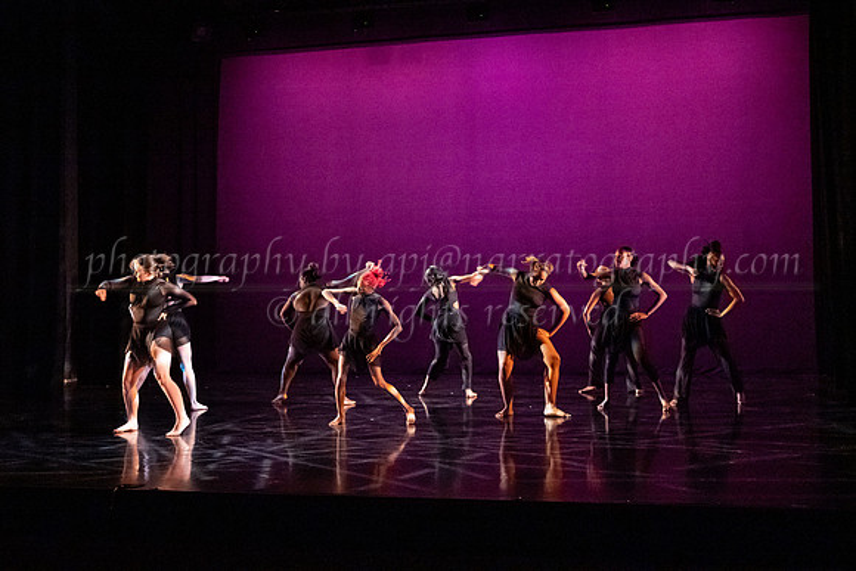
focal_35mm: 44
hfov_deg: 44.5
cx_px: 493
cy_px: 242
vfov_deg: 30.6
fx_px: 1042
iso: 6400
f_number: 4
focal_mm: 38
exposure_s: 1/160
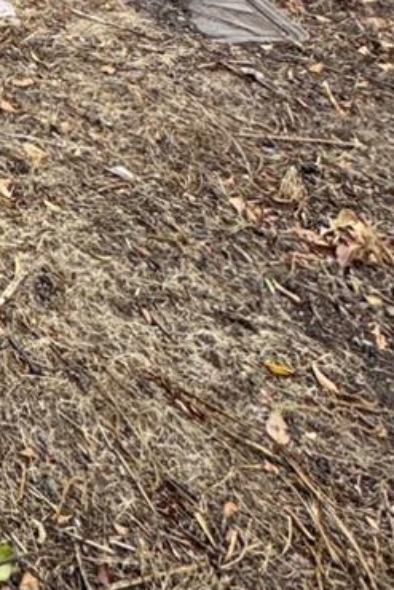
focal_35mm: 59
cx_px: -427
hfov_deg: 16.5
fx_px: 968
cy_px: -394
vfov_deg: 23.3
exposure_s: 1/657
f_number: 2.2
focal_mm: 2.22
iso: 40
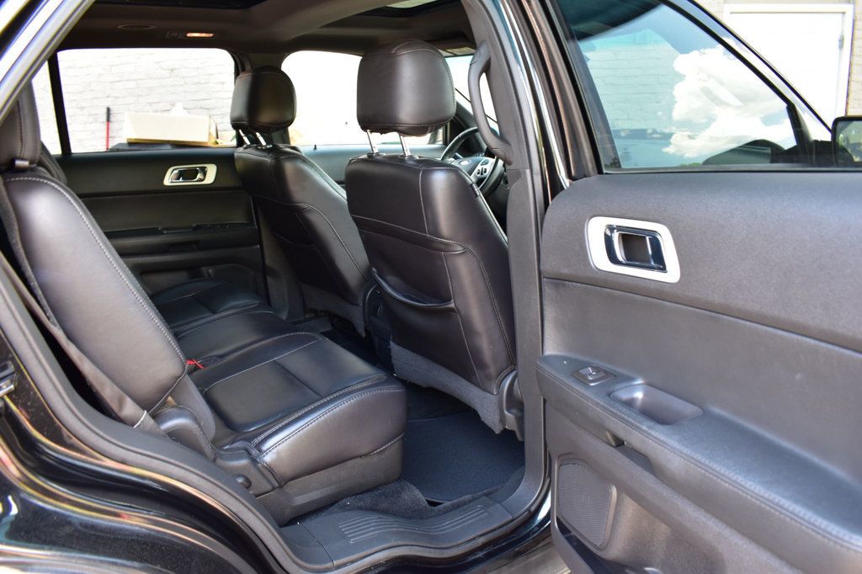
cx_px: 431
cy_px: 287
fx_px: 646
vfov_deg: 47.9
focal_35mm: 27
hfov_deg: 67.4
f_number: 6.3
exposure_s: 1/20
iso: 400
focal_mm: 18
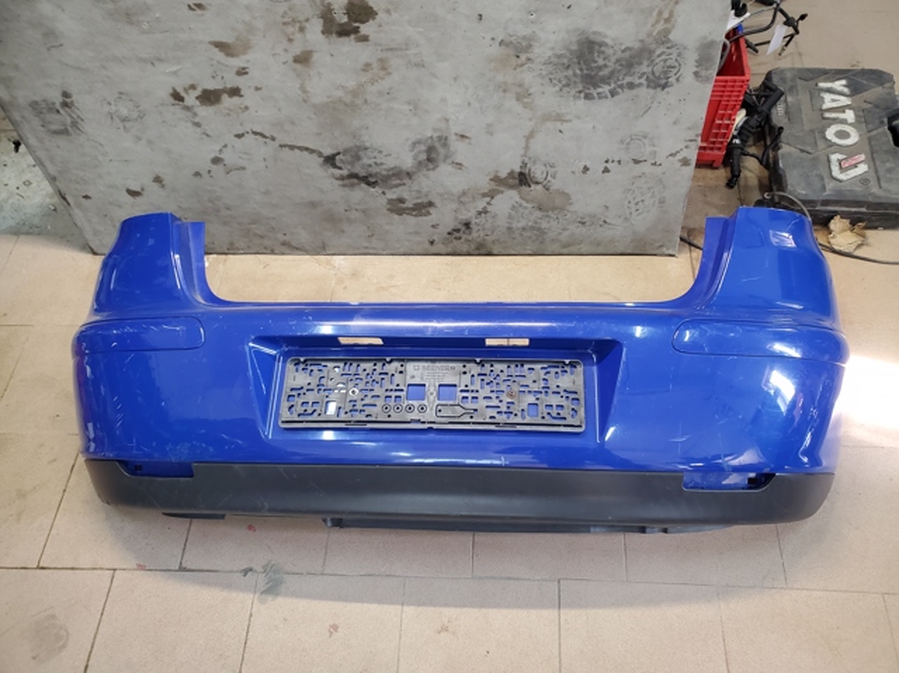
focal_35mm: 26
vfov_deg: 53.0
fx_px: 675
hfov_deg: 67.3
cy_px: 336
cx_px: 450
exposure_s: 1/40
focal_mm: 4.3
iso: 250
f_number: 2.4
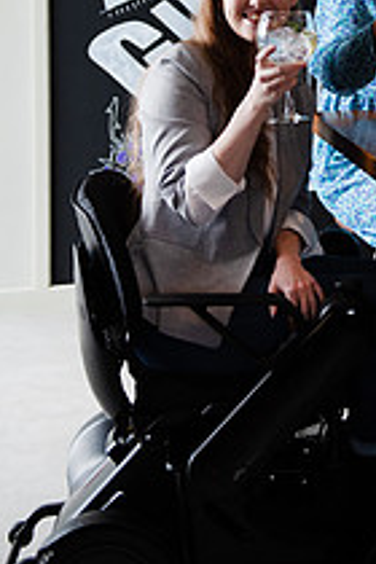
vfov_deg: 25.4
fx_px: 1206
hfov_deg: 17.4
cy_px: 38
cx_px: 357
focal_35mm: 77
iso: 320
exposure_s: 1/250
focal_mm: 36
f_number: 2.8
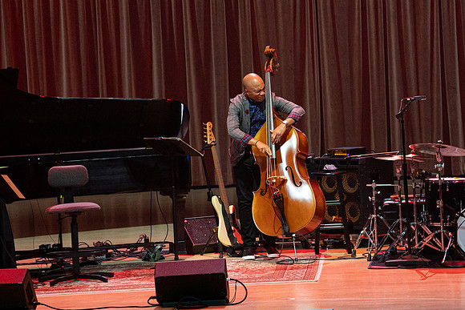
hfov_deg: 7.1
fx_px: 3737
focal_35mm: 289
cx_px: 266
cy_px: 123
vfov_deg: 4.8
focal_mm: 200
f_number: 5.6
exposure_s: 1/250
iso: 2500
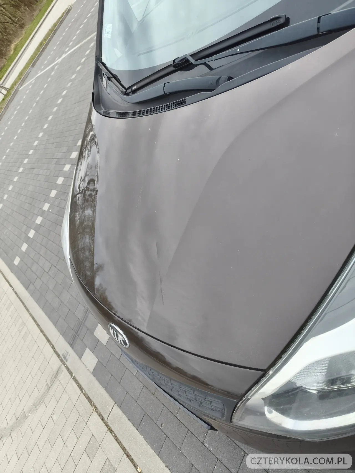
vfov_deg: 73.9
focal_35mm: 23
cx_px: 178
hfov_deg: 58.9
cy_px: 236
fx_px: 315
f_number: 1.7
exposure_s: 1/106
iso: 50
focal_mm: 6.06
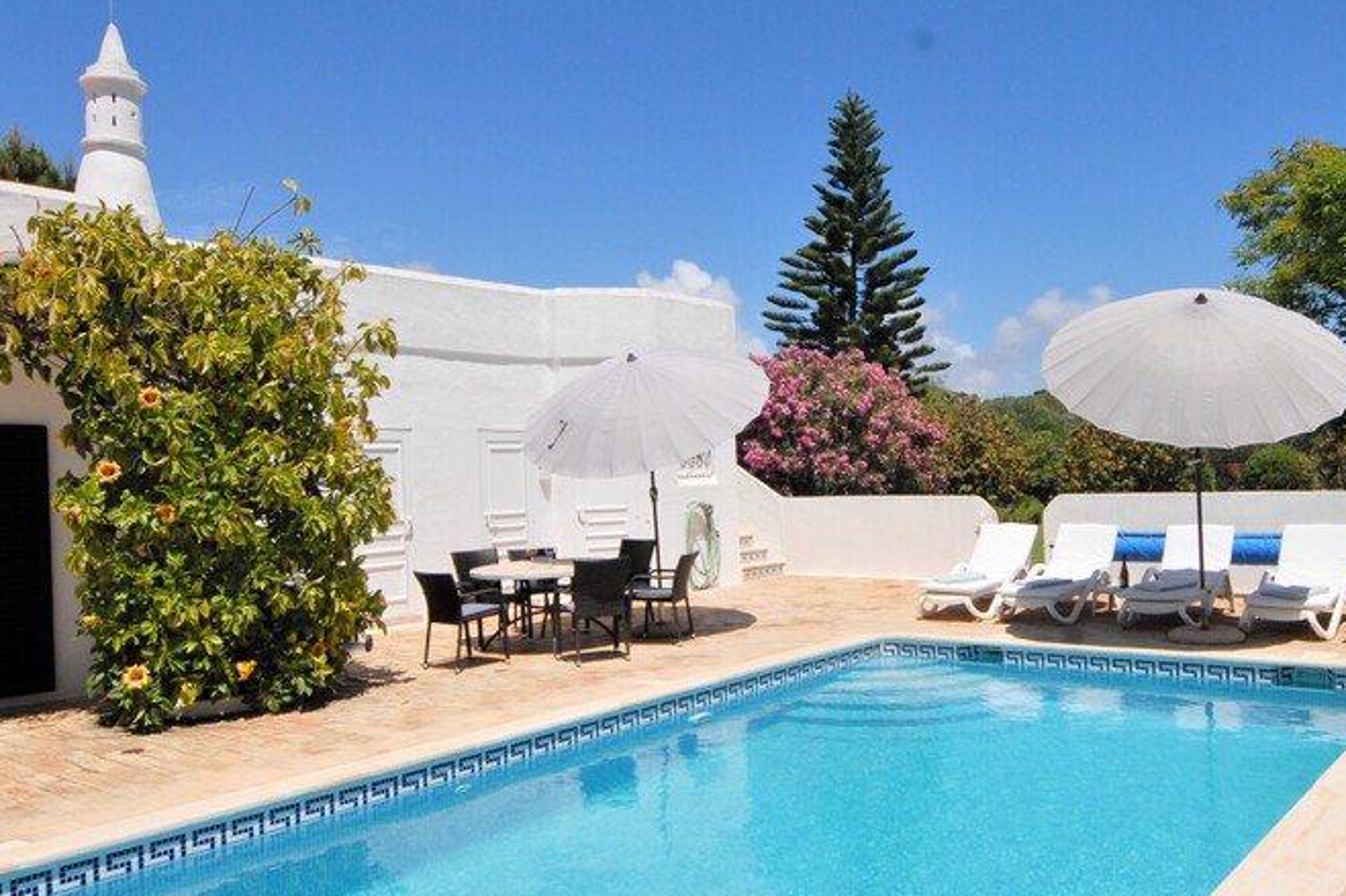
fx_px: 1047
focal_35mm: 28
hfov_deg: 64.5
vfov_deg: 46.4
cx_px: 844
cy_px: 450
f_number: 14
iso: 320
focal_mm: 12
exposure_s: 1/750
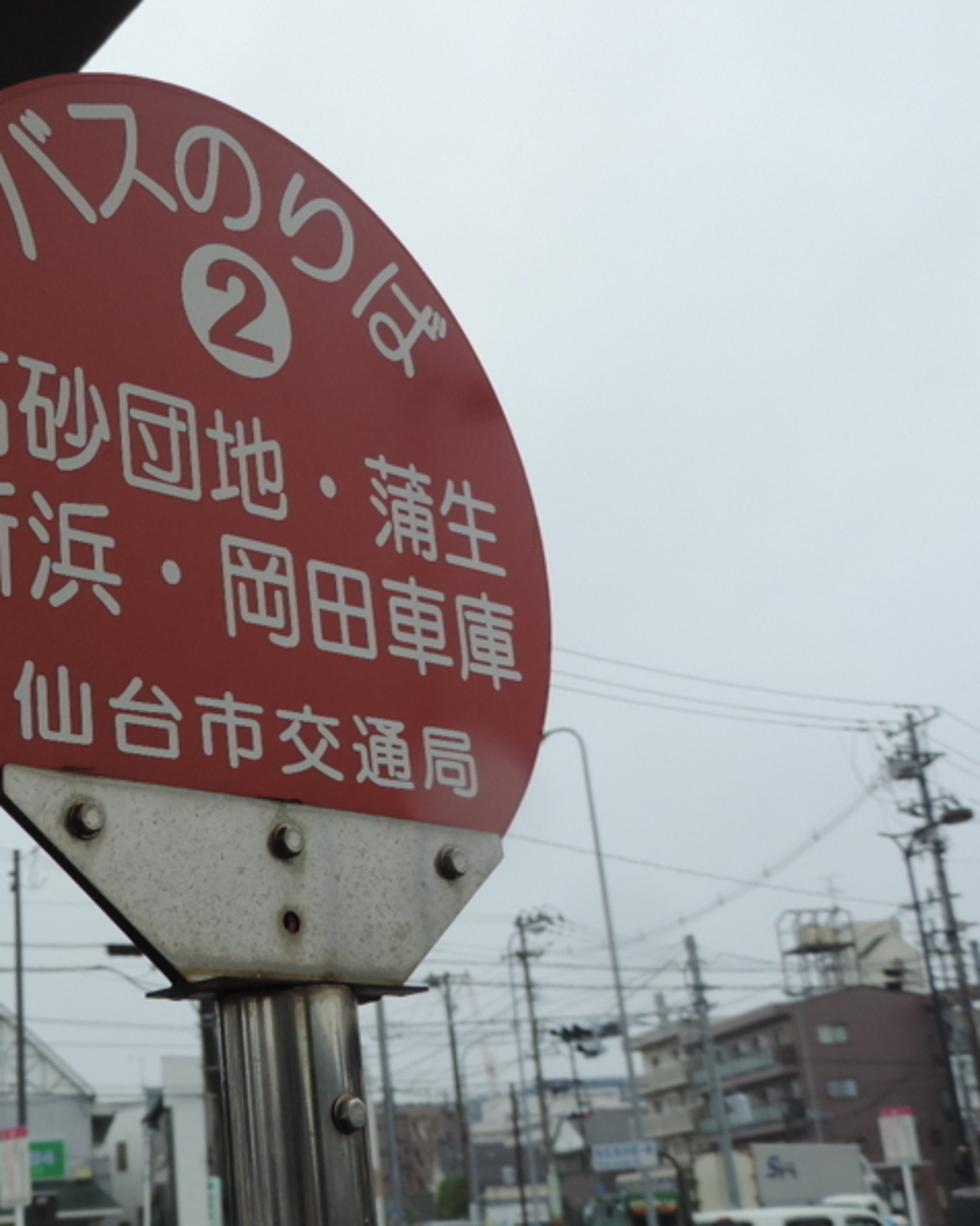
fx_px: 1668
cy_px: 613
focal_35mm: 46
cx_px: 206
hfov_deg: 31.9
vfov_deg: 40.3
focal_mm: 6.2
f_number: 3.3
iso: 80
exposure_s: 1/320
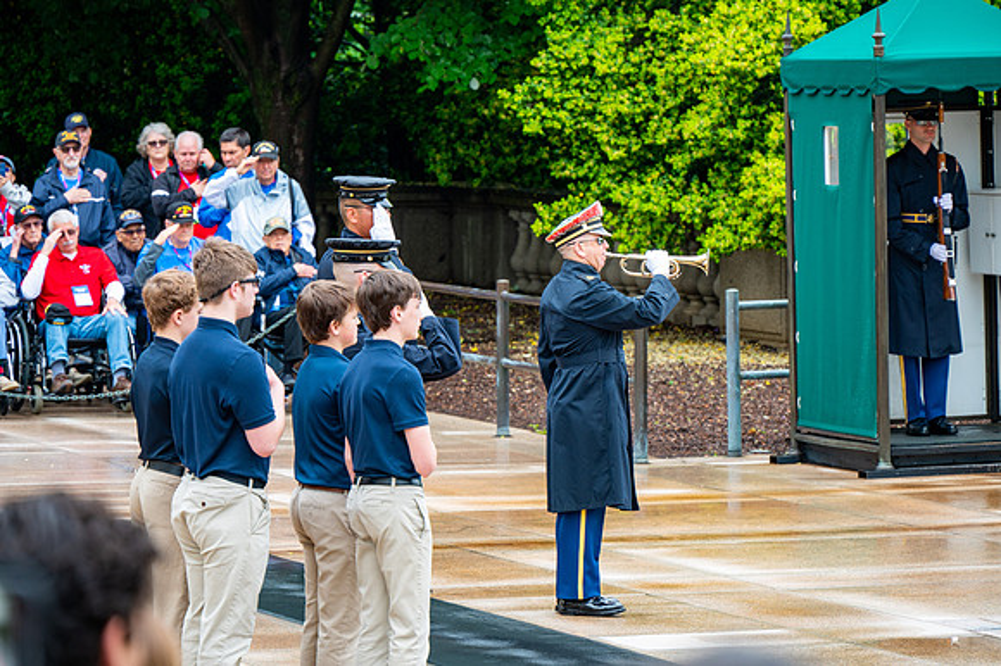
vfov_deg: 6.5
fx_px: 5902
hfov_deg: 9.7
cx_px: 492
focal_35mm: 212
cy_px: 319
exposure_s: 1/100
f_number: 6.3
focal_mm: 200
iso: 320
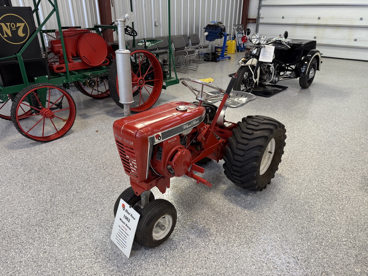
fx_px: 255
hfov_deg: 71.6
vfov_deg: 56.8
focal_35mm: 24
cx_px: 184
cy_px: 138
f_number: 1.78
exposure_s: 1/60
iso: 160
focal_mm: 6.76
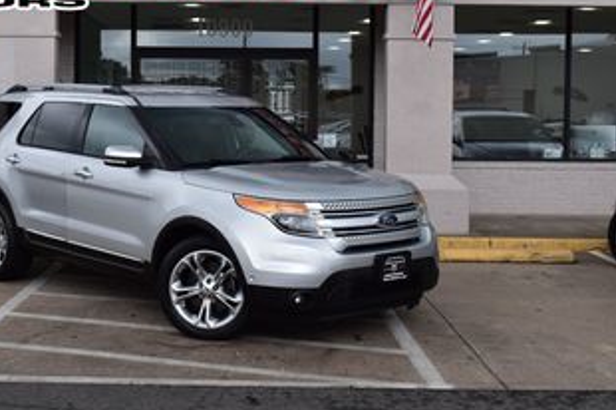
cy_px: 151
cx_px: 221
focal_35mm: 58
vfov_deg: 23.3
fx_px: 991
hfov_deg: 34.3
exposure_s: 1/250
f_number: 10
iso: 400
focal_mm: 30
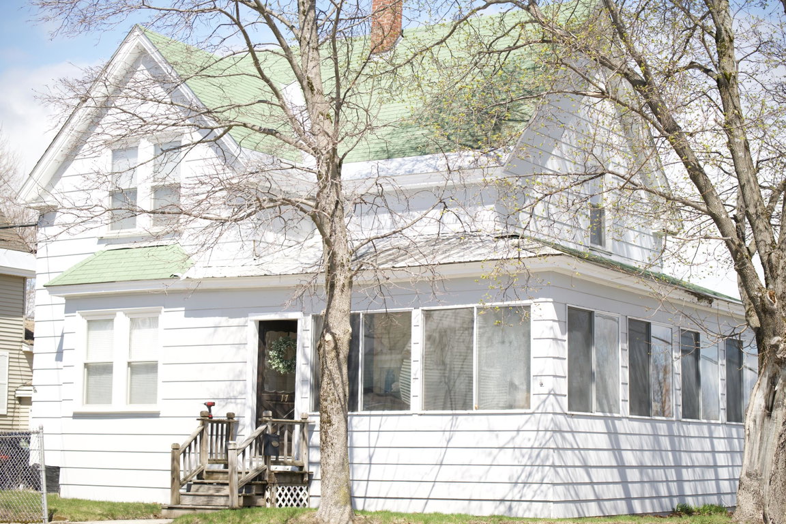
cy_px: 262
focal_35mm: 70
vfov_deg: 19.5
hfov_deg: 28.8
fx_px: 1528
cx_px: 393
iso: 64
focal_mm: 70
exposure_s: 1/500
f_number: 2.8
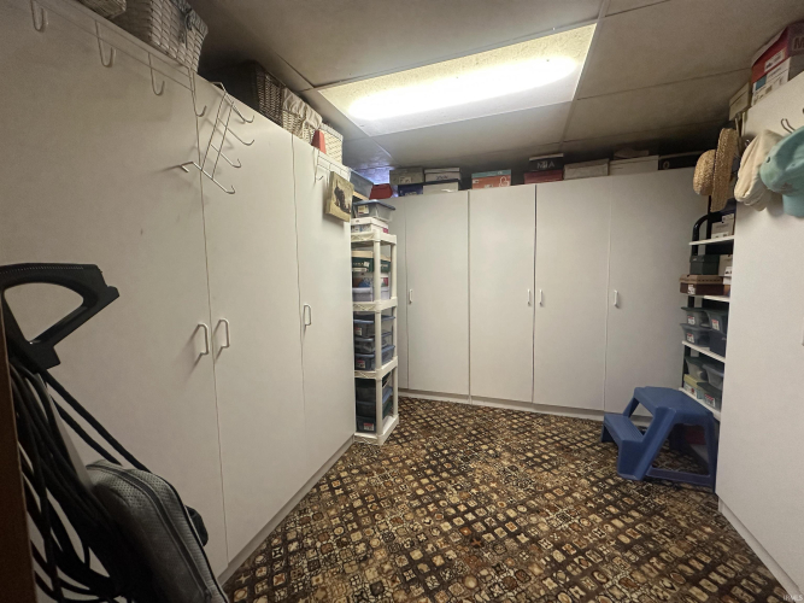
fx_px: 325
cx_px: 402
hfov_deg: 102.1
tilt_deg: -5.0
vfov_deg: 85.7
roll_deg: +1.1
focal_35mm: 14
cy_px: 302
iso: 160
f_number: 2.2
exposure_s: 1/60
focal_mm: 2.22
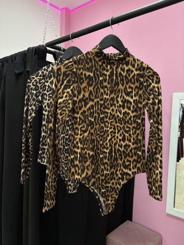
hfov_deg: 53.1
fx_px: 184
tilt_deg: -2.7
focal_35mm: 26
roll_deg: -1.8
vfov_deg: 67.3
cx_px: 92
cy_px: 122
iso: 80
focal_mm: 5.96
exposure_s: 1/122
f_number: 1.6
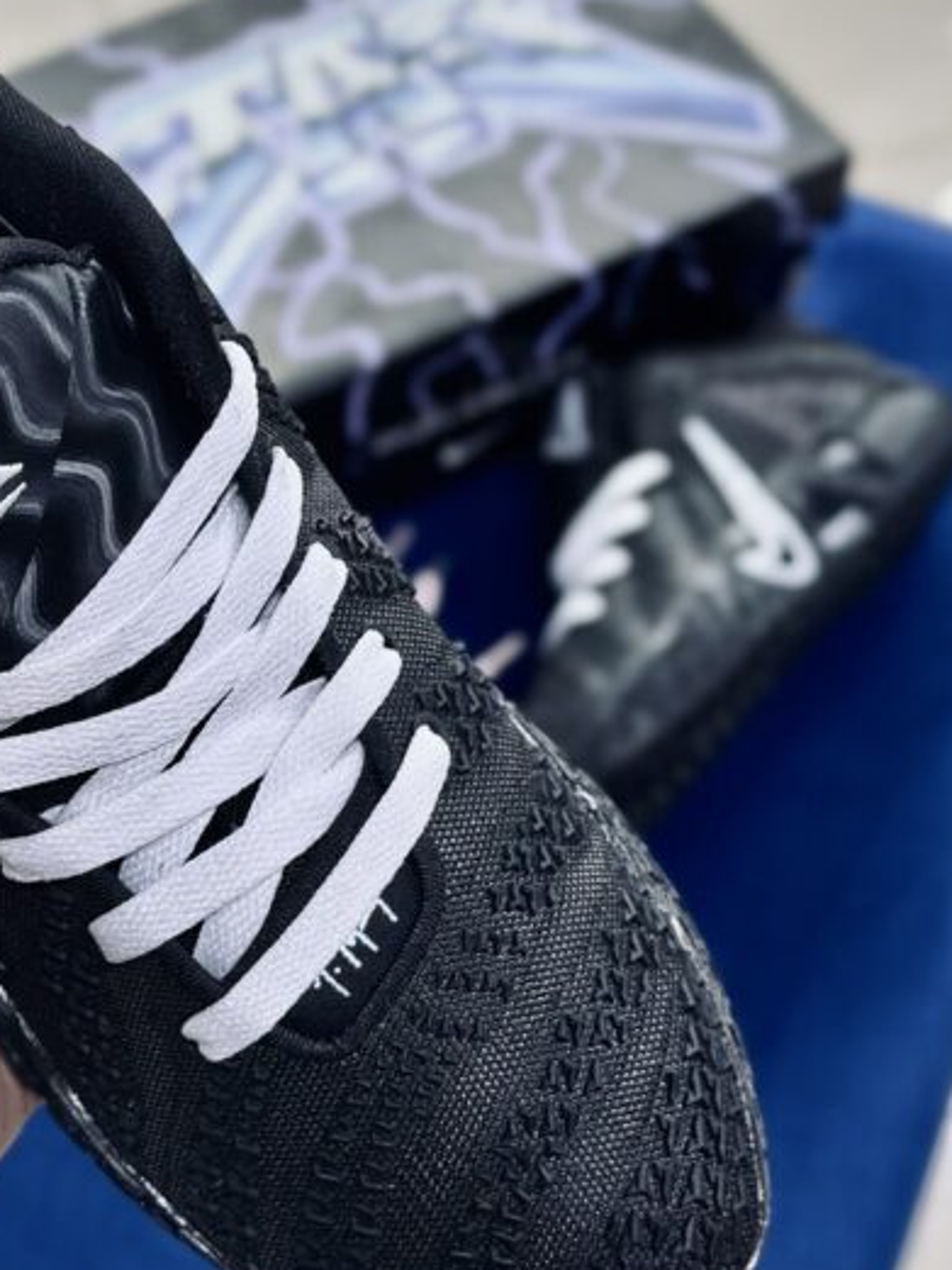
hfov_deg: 17.0
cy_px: 642
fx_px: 3152
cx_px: 195
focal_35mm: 86
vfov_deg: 22.8
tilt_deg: -53.2
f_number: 1.78
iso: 100
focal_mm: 6.86
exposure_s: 1/100
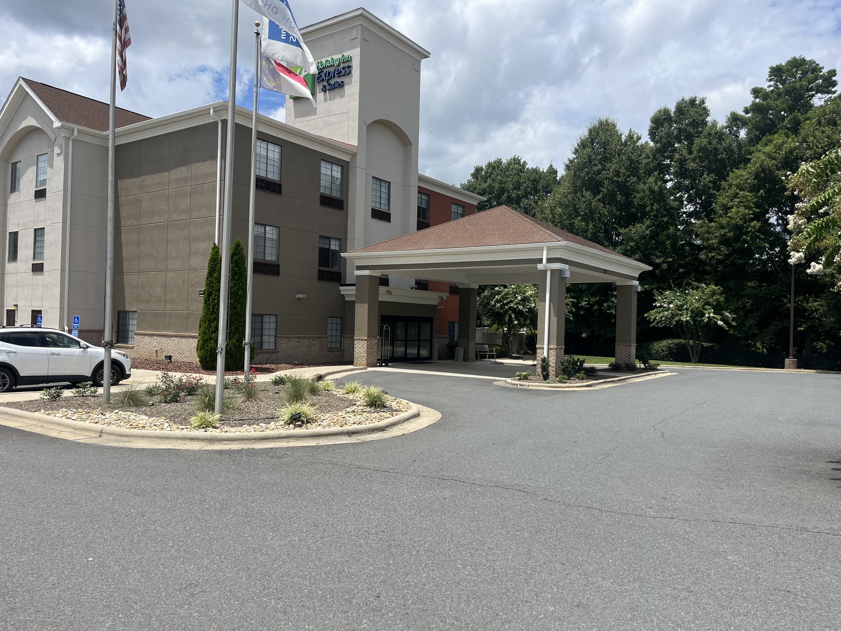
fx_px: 632
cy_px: 316
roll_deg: -1.4
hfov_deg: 67.3
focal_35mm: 26
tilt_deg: +0.6
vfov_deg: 53.1
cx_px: 420
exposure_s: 1/4651
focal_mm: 5.1
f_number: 1.6
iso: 50
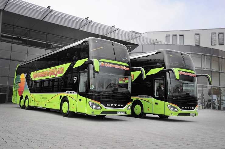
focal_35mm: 33
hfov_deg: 57.3
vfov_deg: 39.8
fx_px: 206
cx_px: 112
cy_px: 74
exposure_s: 1/80
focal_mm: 22
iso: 200
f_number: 4.5
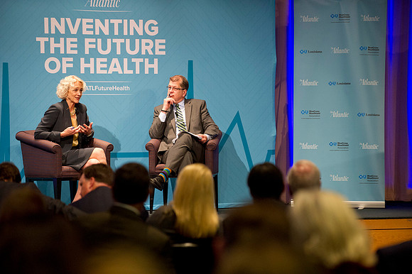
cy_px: 137
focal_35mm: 155
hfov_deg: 13.3
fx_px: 1773
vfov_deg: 8.8
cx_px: 206
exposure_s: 1/200
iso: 2500
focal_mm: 155
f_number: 3.2
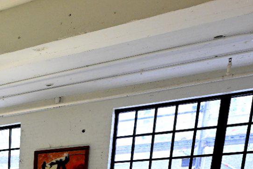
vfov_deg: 18.7
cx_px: -106
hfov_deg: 27.0
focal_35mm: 57
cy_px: 299
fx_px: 400
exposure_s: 1/60
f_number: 4.5
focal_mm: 15
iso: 1600
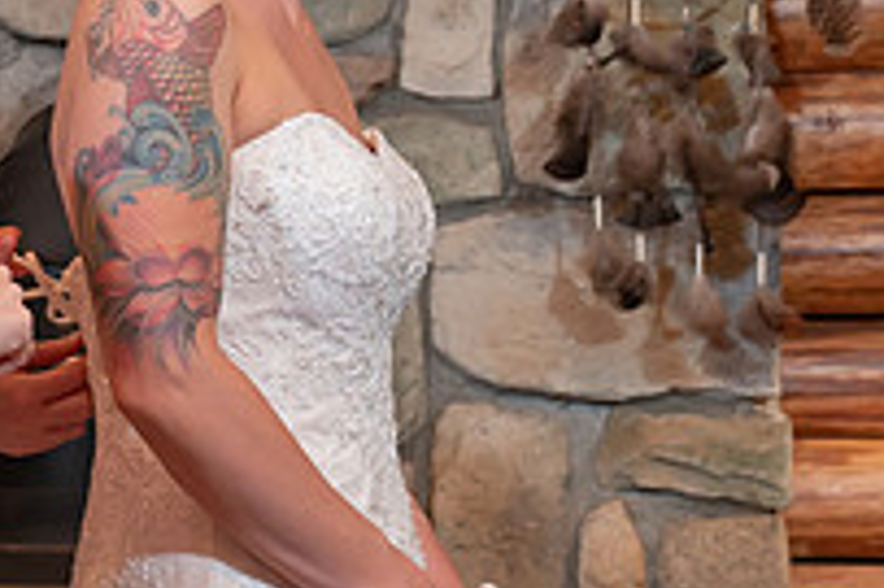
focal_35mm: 109
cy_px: 134
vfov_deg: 12.5
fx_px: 2674
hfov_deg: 17.4
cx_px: -318
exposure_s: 1/200
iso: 2000
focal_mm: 36
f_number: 4
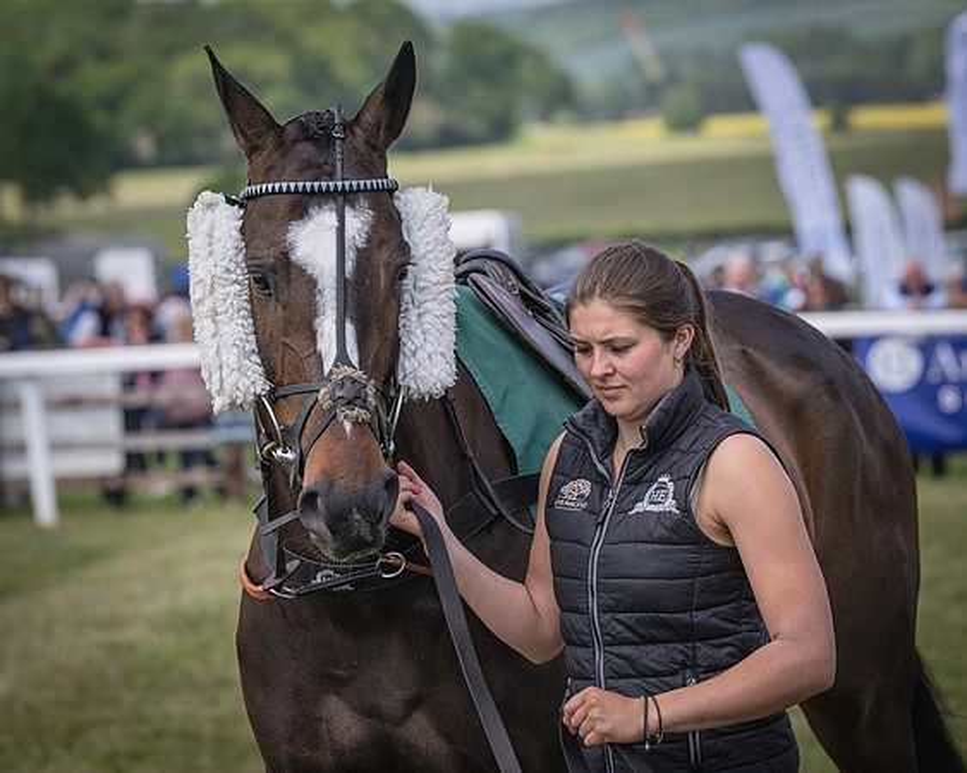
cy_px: 332
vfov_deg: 7.7
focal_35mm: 200
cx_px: 353
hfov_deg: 9.7
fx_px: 5711
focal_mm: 155
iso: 400
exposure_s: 1/1600
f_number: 5.6
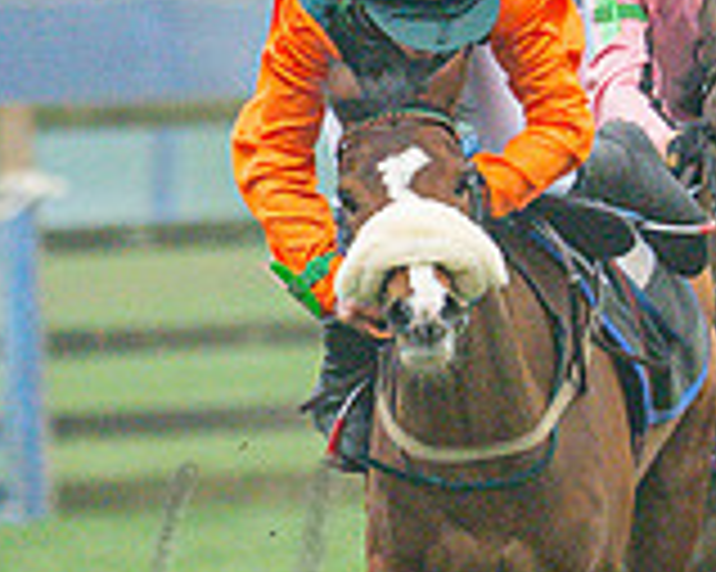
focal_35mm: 2928
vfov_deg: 0.5
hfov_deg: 0.7
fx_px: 62009
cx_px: -120
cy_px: 741
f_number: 5
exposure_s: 1/1250
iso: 800
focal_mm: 400
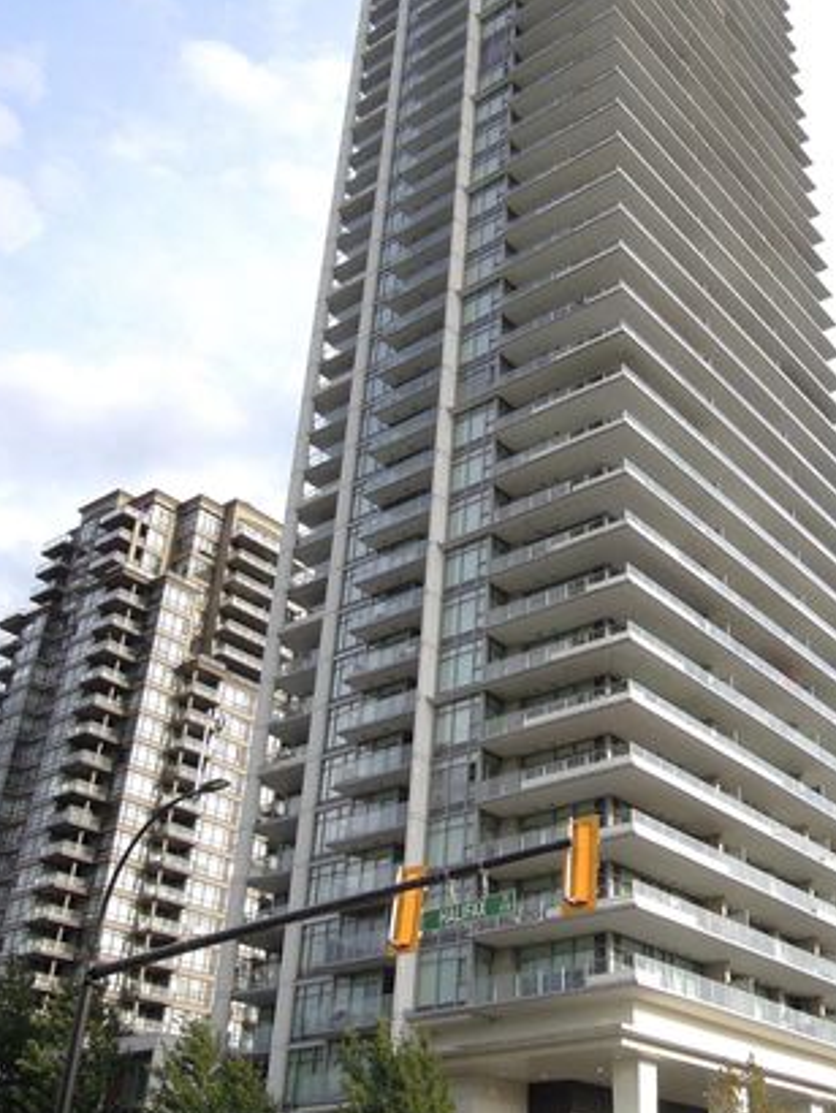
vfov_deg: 47.7
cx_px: 578
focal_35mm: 39
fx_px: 1255
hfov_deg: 36.4
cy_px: 490
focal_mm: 4.3
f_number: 2.8
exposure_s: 1/1250
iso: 160
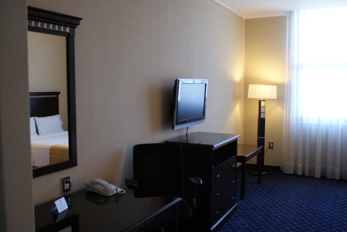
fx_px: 347
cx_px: 174
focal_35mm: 36
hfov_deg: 53.1
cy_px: 116
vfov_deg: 37.0
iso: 400
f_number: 4.5
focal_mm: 24
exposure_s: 1/25
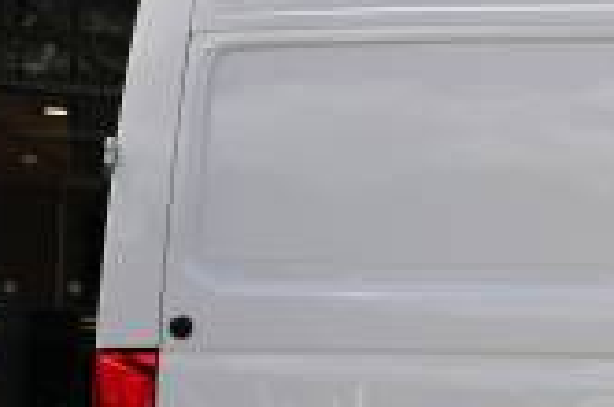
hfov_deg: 12.8
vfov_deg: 9.5
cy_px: 281
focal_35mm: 144
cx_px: 1132
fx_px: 2454
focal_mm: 37.3
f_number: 5
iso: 100
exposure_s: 1/200
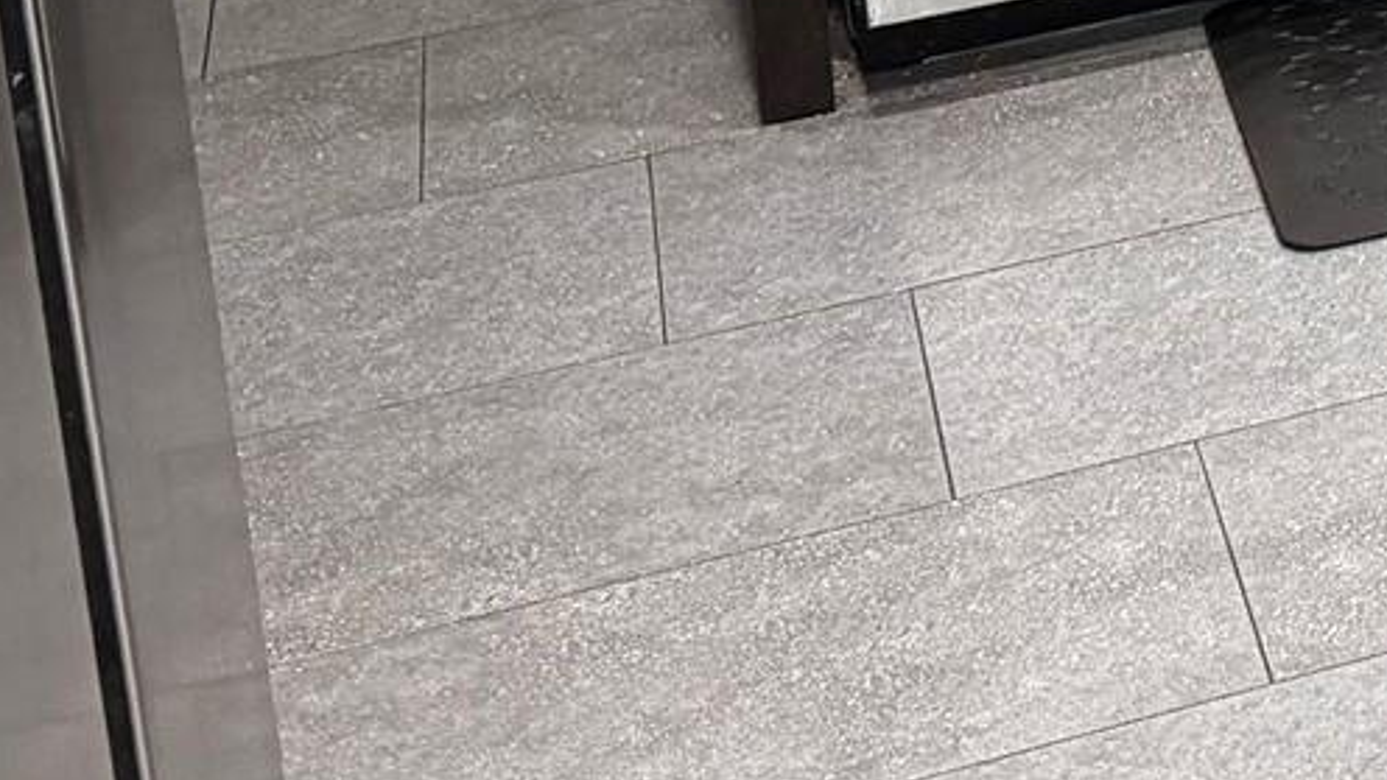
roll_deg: -0.6
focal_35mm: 108
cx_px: 2726
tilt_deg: -12.8
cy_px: -931
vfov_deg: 10.1
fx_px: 3972
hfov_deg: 15.8
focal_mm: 6.76
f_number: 1.78
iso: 250
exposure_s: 1/60
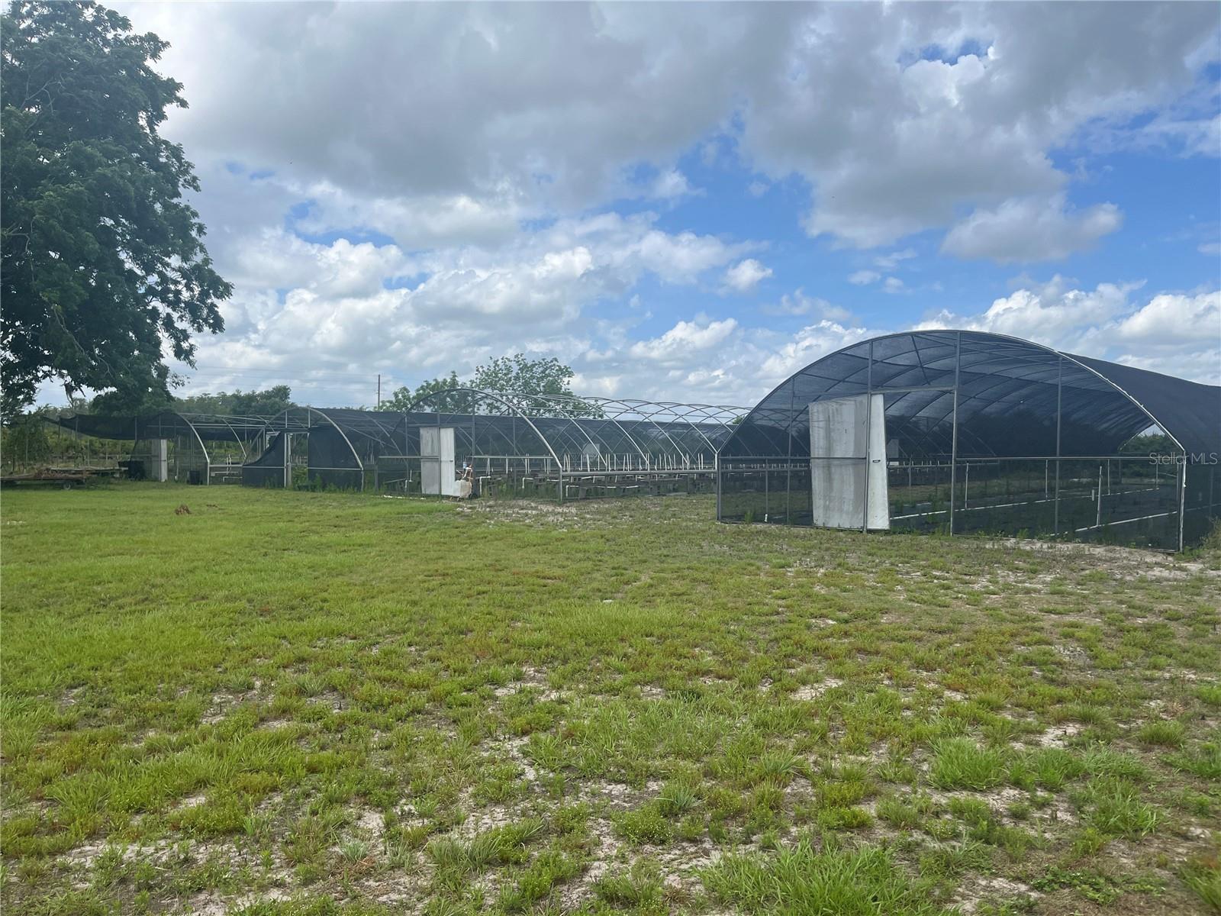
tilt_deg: +2.7
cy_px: 458
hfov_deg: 67.3
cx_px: 610
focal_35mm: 26
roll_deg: +1.1
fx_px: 917
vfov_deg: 53.1
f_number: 1.6
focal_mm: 5.1
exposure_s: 1/3876
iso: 50
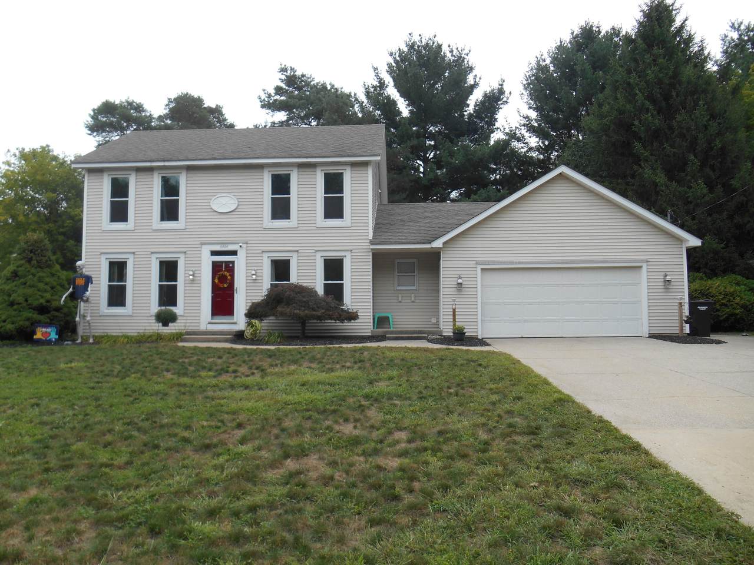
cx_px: 377
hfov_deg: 67.3
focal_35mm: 26
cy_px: 282
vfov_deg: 53.1
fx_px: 566
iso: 80
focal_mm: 4.7
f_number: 3.4
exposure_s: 1/320
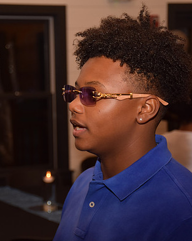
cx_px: 54
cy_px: 120
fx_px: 725
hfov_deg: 15.0
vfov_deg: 18.8
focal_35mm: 102
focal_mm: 48
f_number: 4.5
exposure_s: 1/125
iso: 400
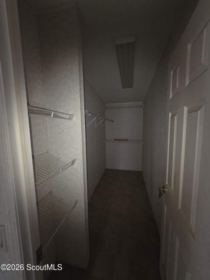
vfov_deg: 106.2
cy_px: 140
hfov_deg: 89.9
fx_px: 105
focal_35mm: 13
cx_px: 105
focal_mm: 2.2
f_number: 1.9
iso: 2500
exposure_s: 1/8
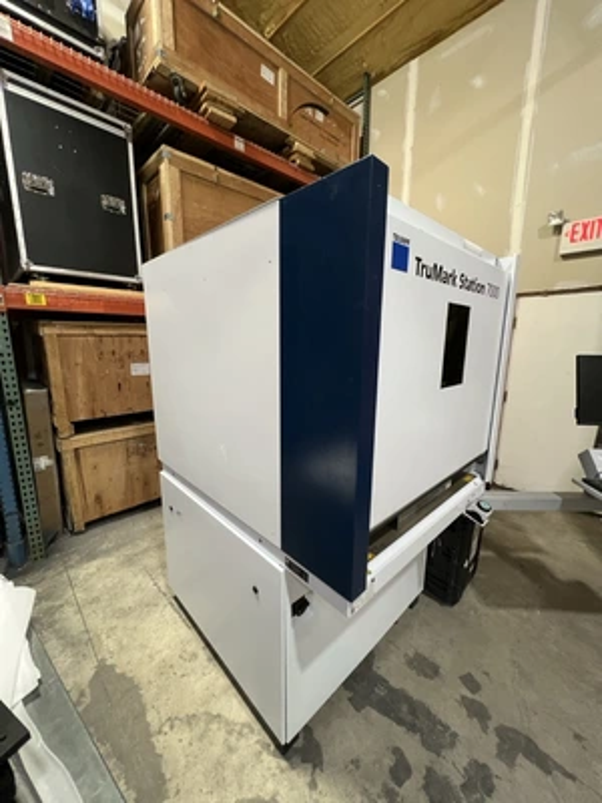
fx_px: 301
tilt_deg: -10.8
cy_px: 402
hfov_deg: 89.9
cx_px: 301
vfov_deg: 106.2
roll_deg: -2.2
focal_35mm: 13
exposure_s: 1/60
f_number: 1.8
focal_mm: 1.57
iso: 200
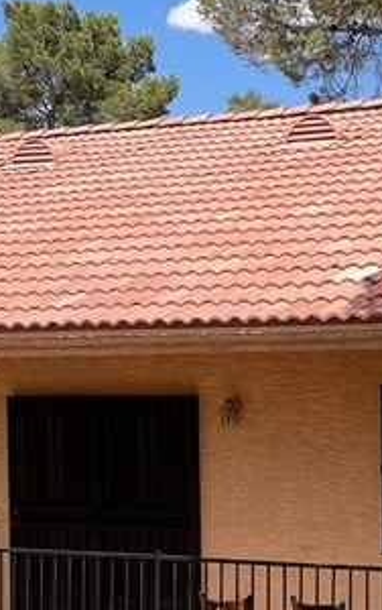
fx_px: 1563
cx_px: 475
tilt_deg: -1.5
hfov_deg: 13.5
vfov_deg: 21.9
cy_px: 466
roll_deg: +0.5
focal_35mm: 94
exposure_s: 1/2398
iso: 32
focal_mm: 4.2
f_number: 1.6
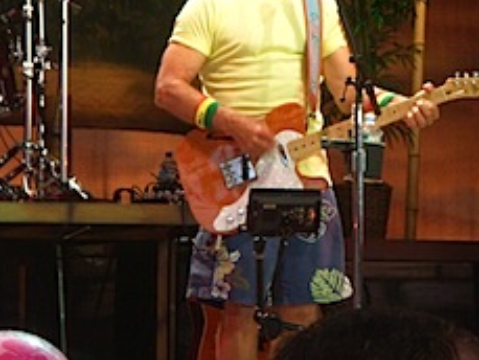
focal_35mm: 239
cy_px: 19
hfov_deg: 8.3
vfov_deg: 6.2
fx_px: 3309
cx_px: 307
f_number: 4.2
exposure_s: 1/50
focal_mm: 18.9
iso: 200
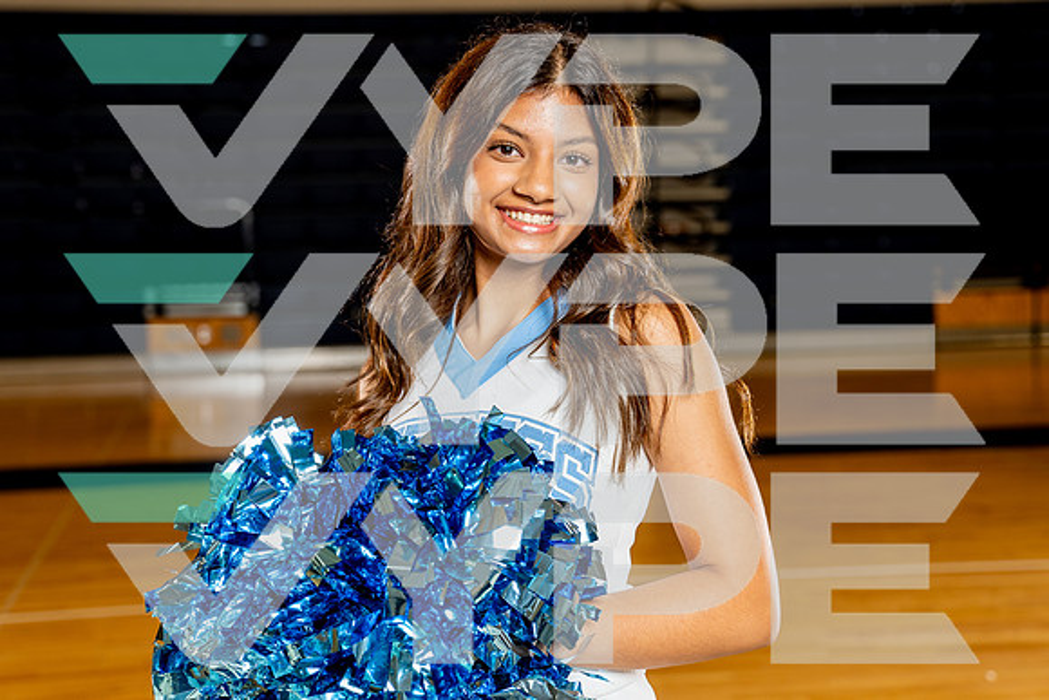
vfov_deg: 21.0
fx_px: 1892
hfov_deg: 31.0
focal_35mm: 65
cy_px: 347
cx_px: 520
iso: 250
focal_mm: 56
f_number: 4
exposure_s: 1/250
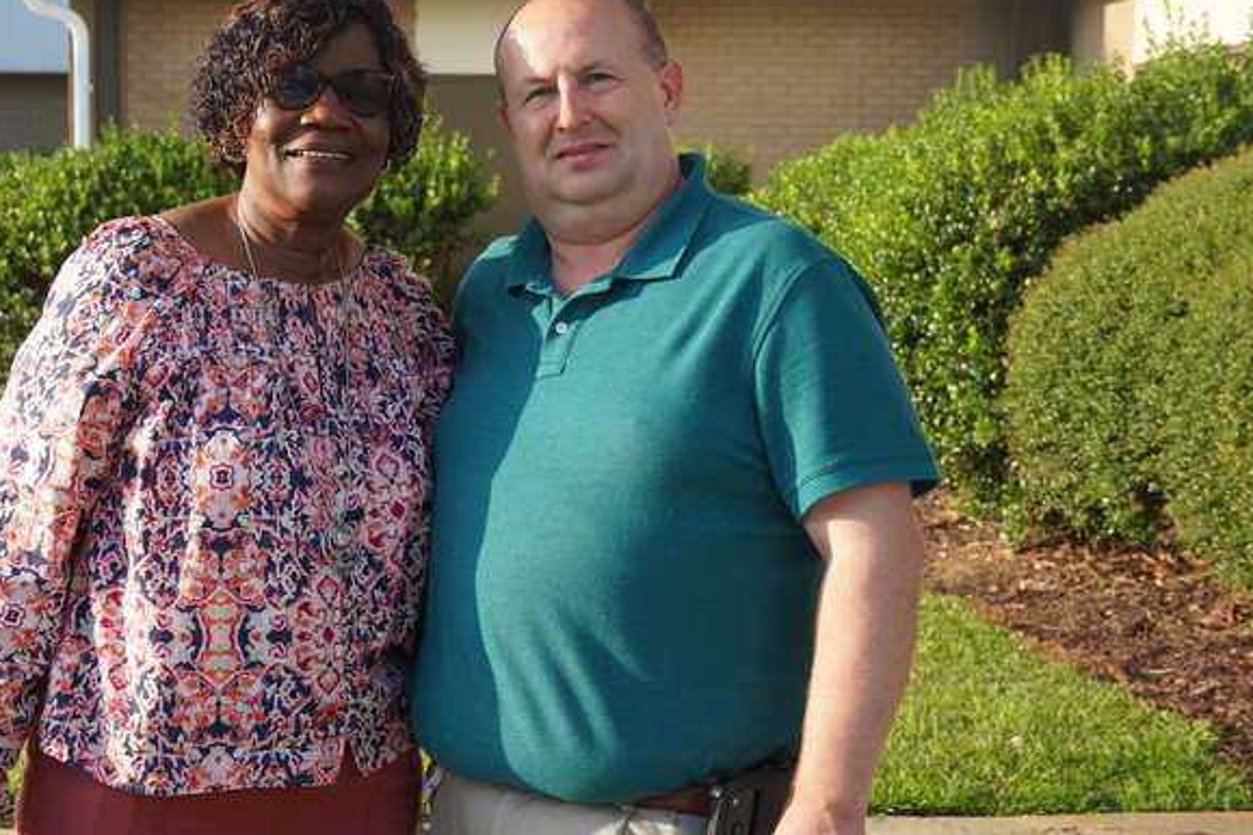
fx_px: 2401
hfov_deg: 29.1
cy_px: 468
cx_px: 439
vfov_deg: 19.7
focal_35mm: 69
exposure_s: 1/200
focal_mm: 26
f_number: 4.5
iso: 100
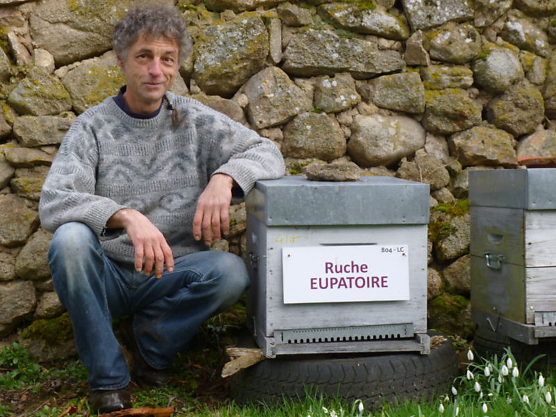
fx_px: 1285
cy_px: 208
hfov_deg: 24.4
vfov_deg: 18.4
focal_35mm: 80
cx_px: 278
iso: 100
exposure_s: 1/100
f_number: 4.9
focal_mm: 14.2
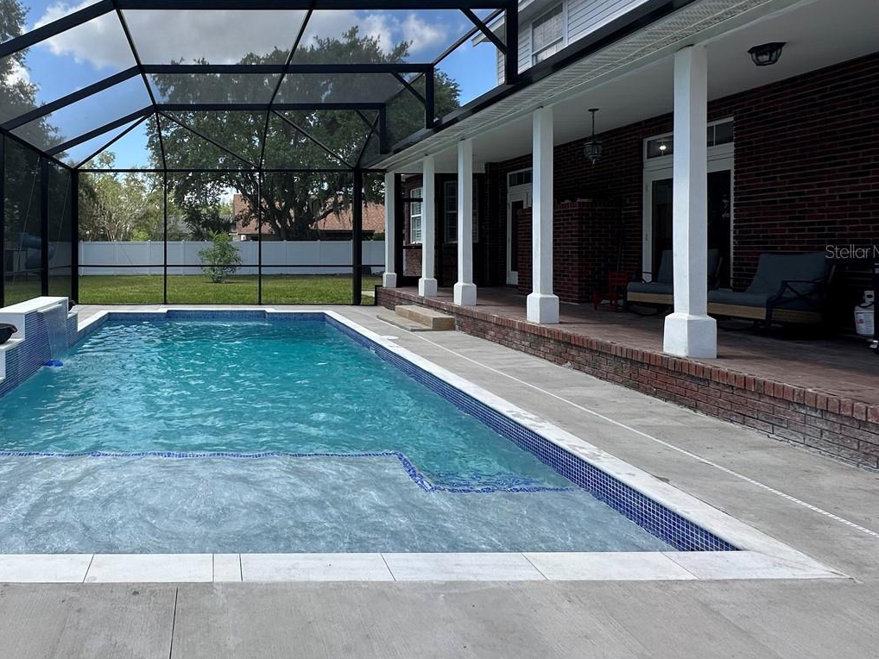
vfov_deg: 60.4
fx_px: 559
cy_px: 251
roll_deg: -0.1
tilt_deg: +0.0
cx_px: 216
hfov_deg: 71.0
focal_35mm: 22
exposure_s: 1/513
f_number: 2.2
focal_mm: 2.22
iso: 40
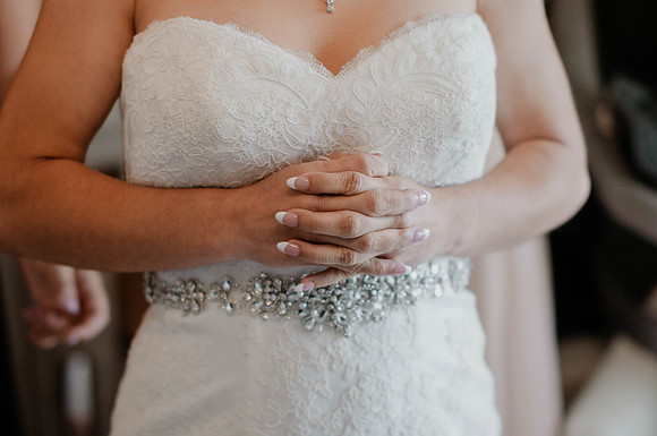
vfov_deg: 17.8
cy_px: 218
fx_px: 1390
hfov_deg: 26.6
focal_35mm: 76
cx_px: 328
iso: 250
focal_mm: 50
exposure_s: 1/200
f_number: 1.8
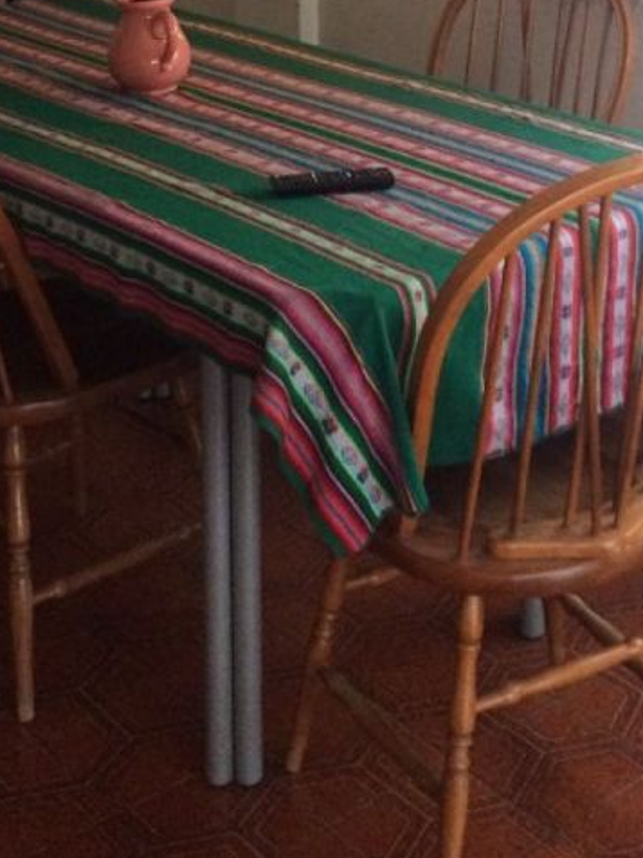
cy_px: -76
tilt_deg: -9.3
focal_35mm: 65
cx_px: 411
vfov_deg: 27.4
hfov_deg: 22.5
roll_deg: +1.1
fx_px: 1610
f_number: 2.2
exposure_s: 1/33
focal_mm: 4.15
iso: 250
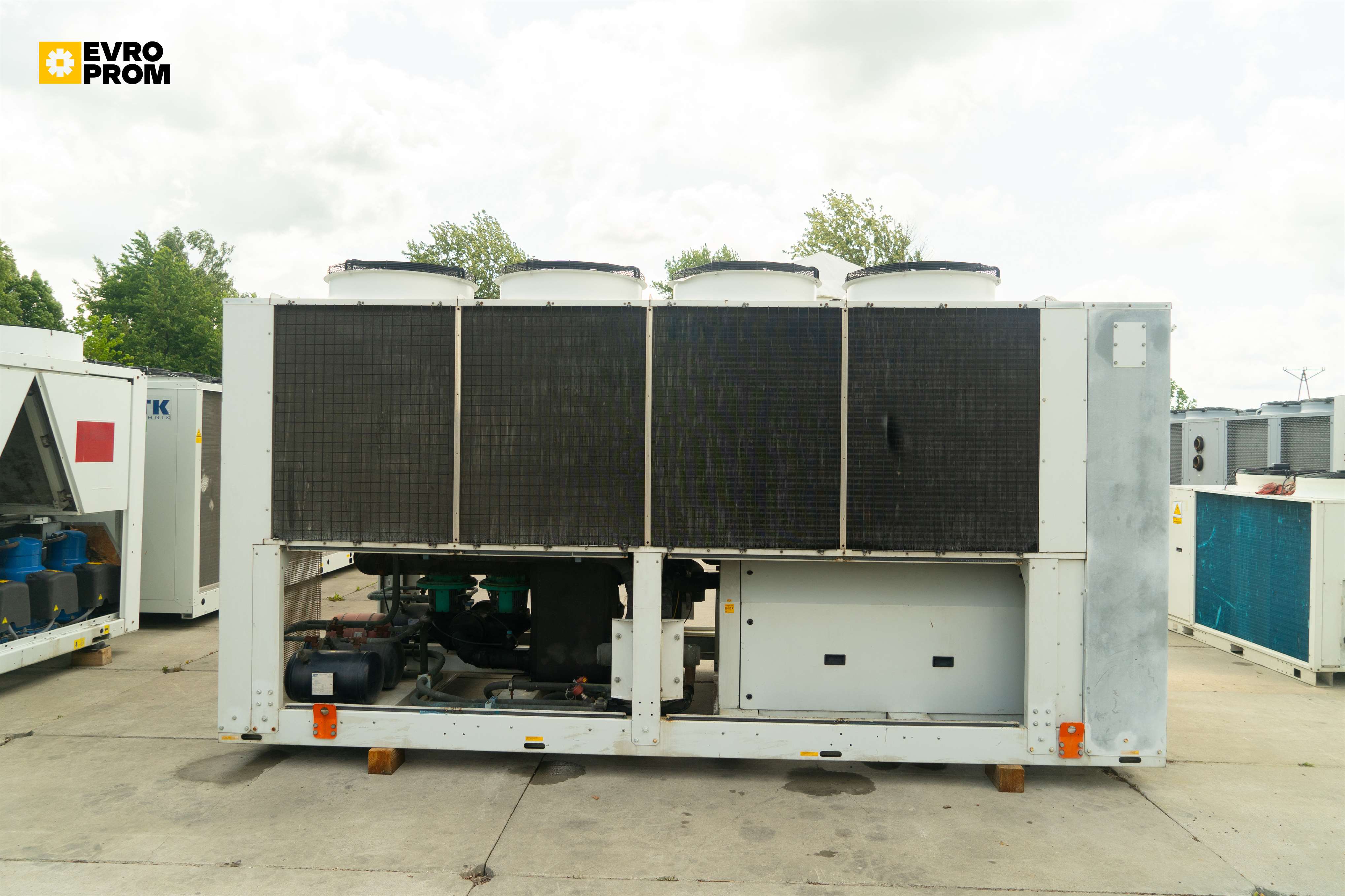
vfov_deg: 53.1
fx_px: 897
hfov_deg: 73.7
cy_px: 448
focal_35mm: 24
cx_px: 672
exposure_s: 1/400
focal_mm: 24
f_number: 5
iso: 250
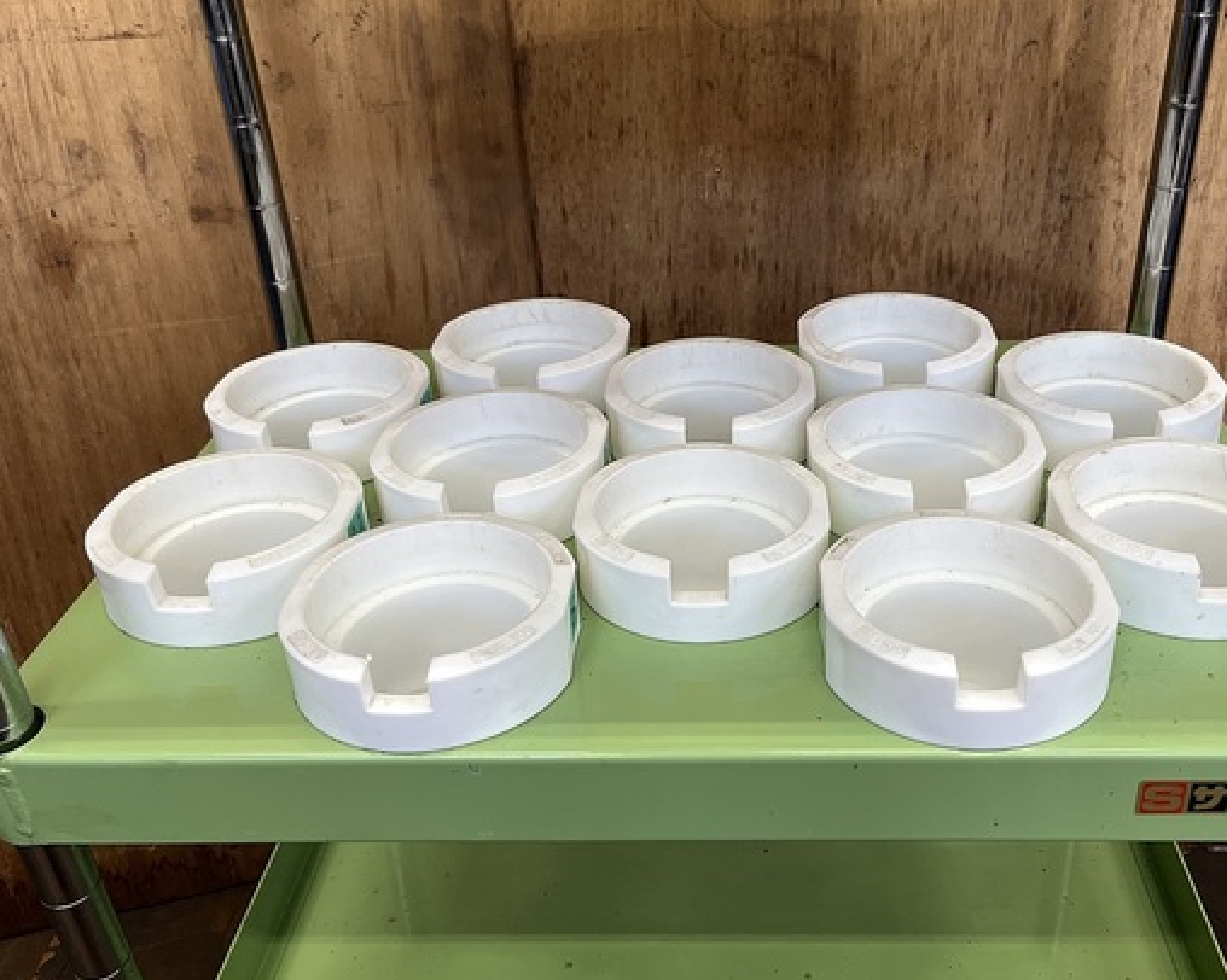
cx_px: 710
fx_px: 1162
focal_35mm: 32
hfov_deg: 55.4
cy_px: 451
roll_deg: +2.3
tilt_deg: -29.7
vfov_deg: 45.7
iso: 125
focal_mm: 5.1
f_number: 1.6
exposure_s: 1/111
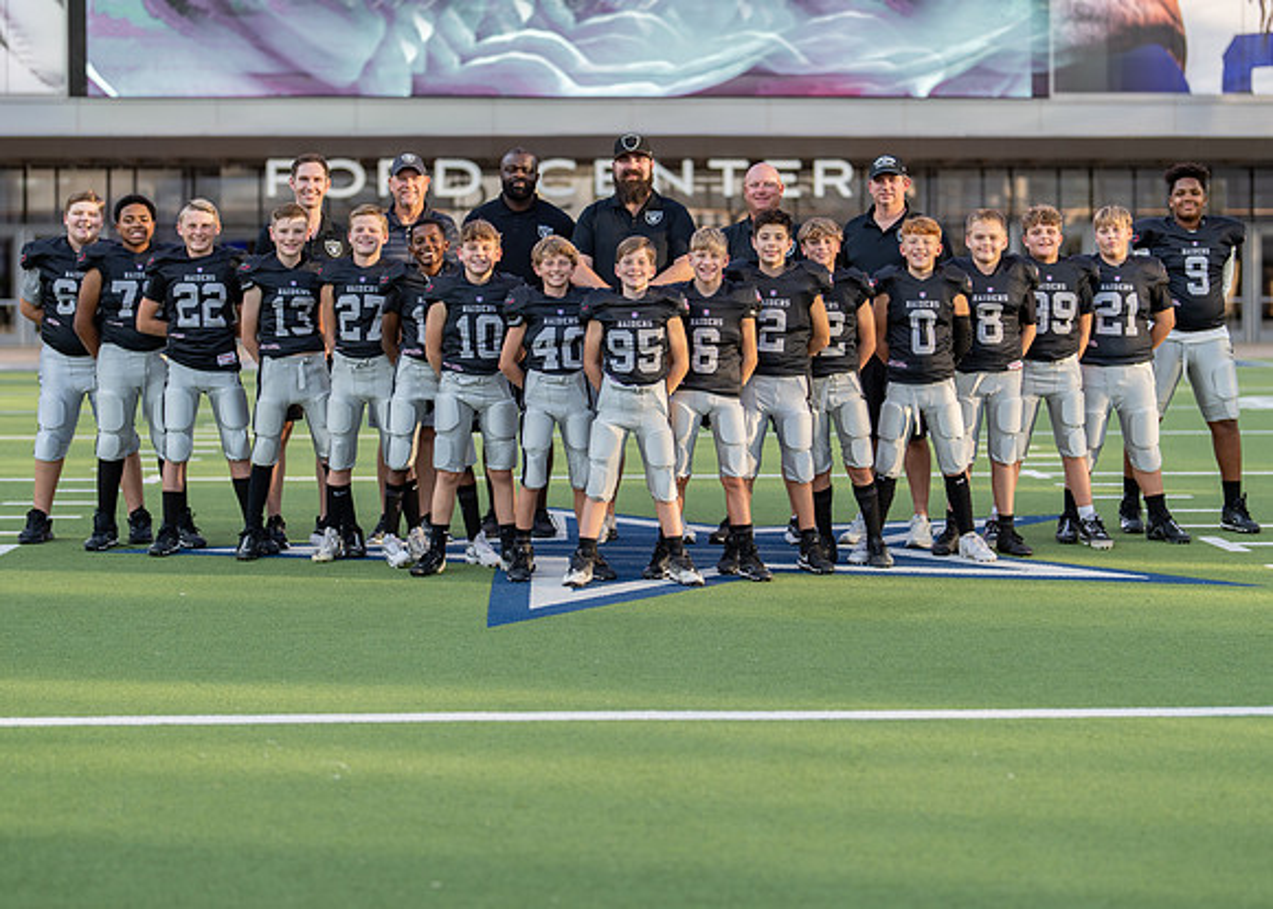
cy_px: 376
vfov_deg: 20.3
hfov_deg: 28.2
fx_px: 2530
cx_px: 650
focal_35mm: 70
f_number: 1.2
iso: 100
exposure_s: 1/2000
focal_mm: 50
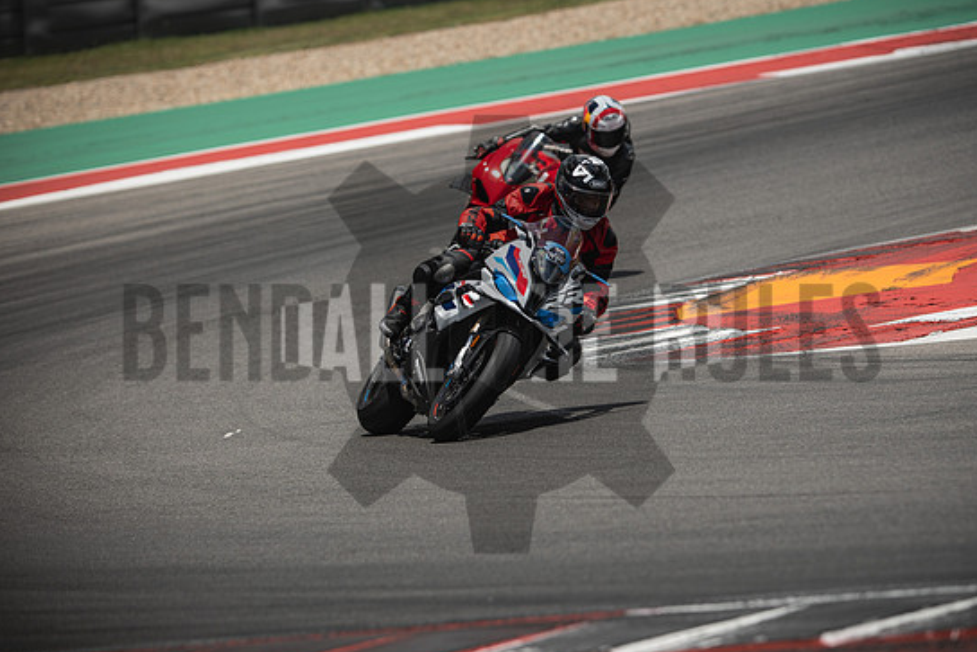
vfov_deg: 4.3
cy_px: 335
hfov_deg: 6.4
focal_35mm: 320
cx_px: 501
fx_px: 8686
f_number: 3.2
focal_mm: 200
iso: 125
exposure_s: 1/2000
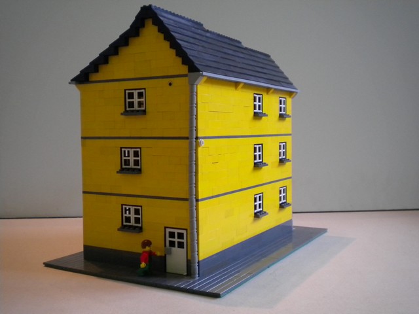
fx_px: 496
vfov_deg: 35.1
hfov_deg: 45.8
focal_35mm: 41
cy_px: 157
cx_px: 210
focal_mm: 7.4
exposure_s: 1/66.1
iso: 437
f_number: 3.5
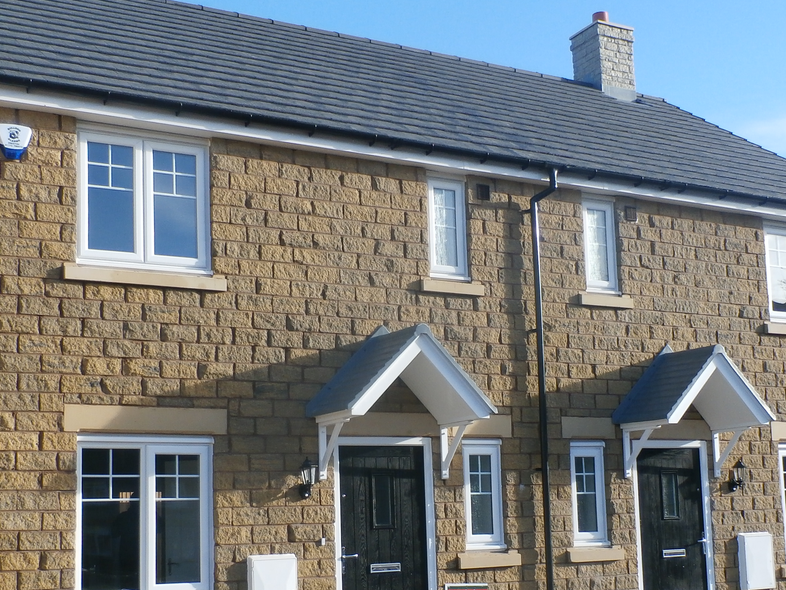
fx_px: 1113
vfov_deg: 29.5
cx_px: 404
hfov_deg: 38.9
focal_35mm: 49
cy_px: 393
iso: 100
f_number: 3
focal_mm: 4.5
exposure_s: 1/500
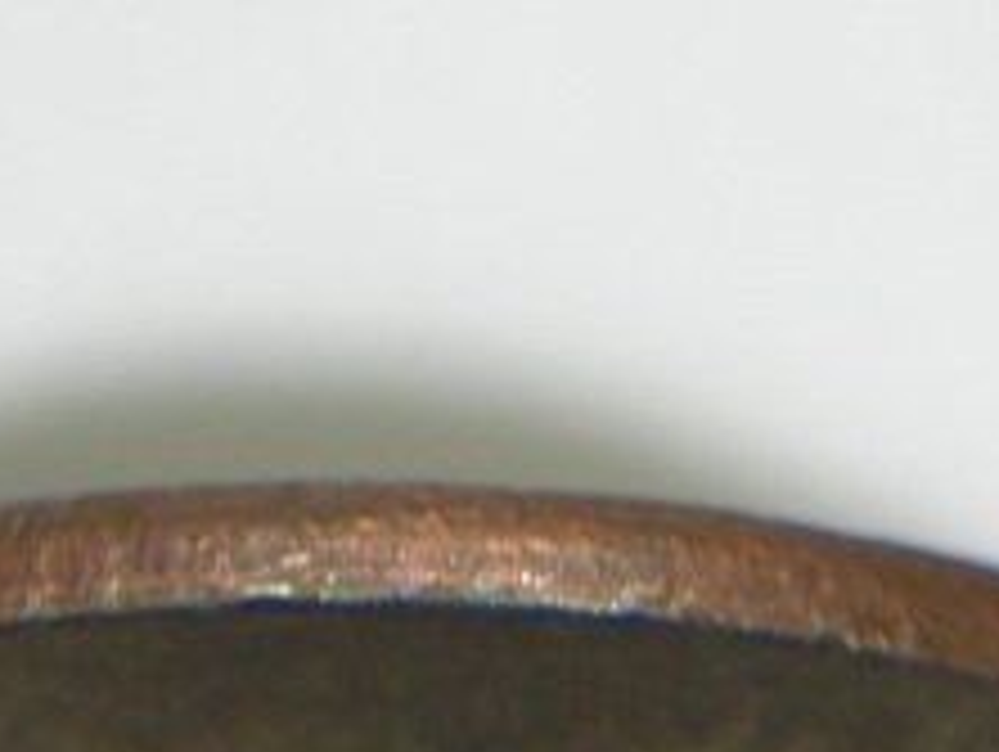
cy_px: 644
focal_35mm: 167
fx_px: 4825
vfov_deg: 8.9
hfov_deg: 11.8
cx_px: 810
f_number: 3.3
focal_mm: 7.6
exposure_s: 1/10.1
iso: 100
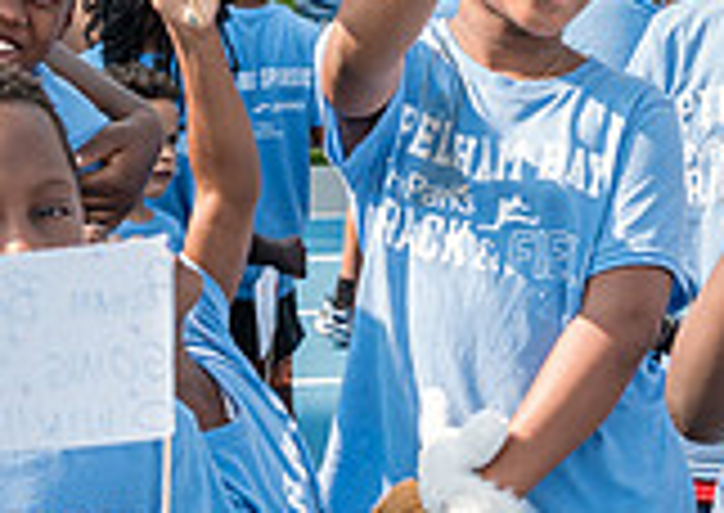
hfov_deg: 14.3
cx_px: 436
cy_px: 180
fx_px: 2891
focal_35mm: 141
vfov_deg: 10.1
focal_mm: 35
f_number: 5
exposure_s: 1/200
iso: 100
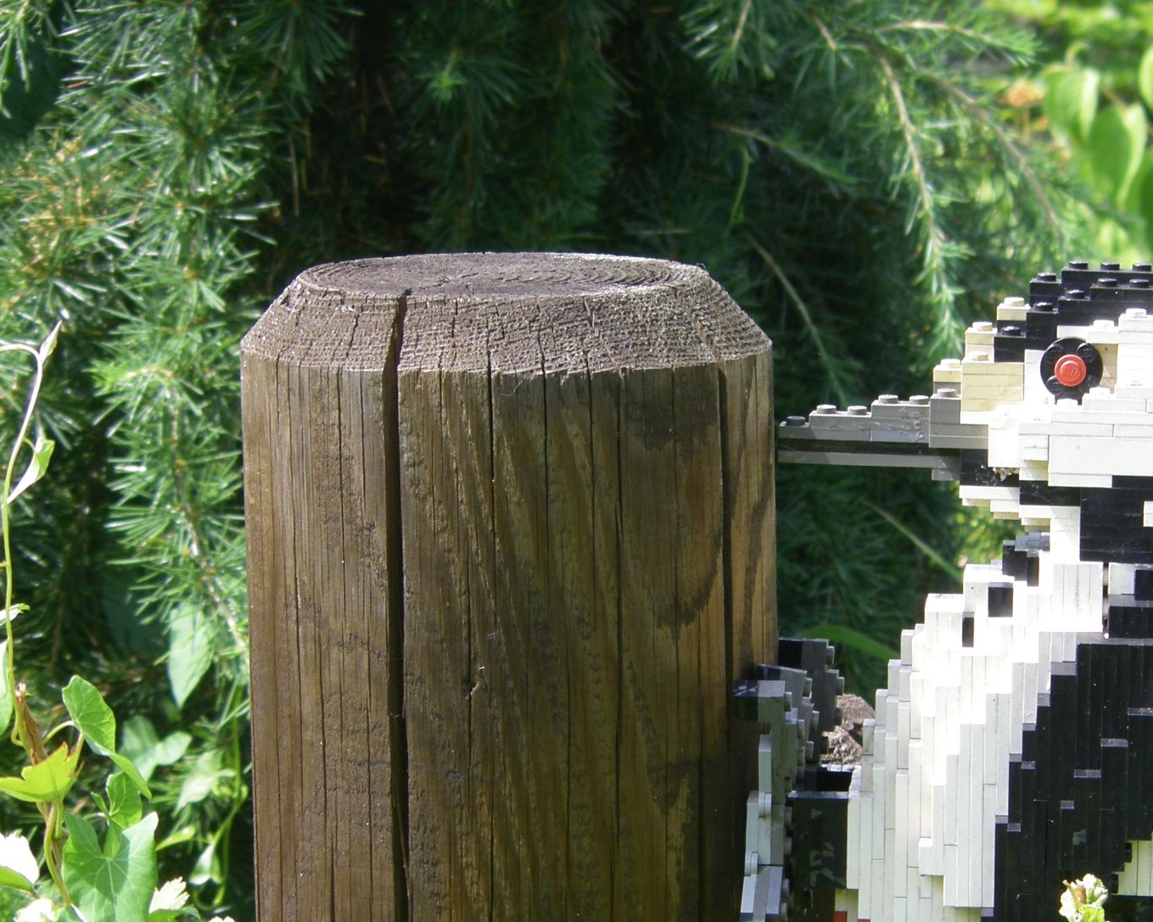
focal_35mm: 144
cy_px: 668
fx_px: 4914
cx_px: 712
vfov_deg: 10.7
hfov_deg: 13.4
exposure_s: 1/125
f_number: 4
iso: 64
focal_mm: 14.4
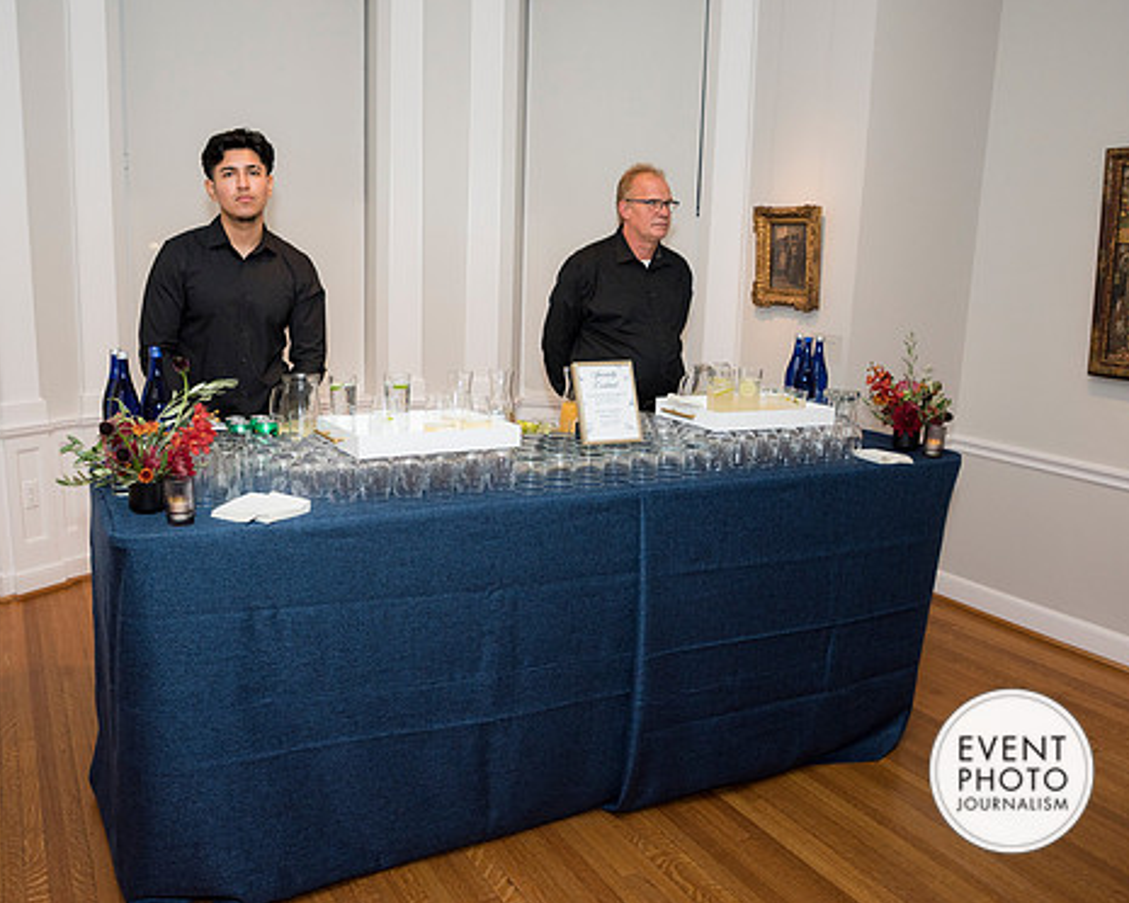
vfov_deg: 50.0
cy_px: 469
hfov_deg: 60.2
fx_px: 969
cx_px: 480
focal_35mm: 29
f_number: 5
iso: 800
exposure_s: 1/125
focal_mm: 24
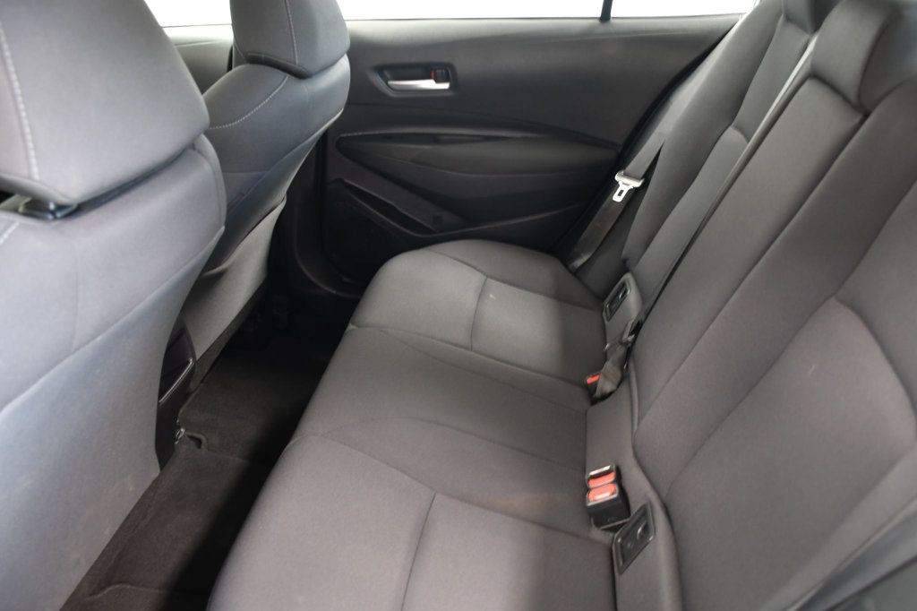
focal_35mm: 30
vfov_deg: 43.6
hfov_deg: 61.9
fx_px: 764
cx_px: 458
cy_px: 306
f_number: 3.5
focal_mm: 20
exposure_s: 1/13
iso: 400
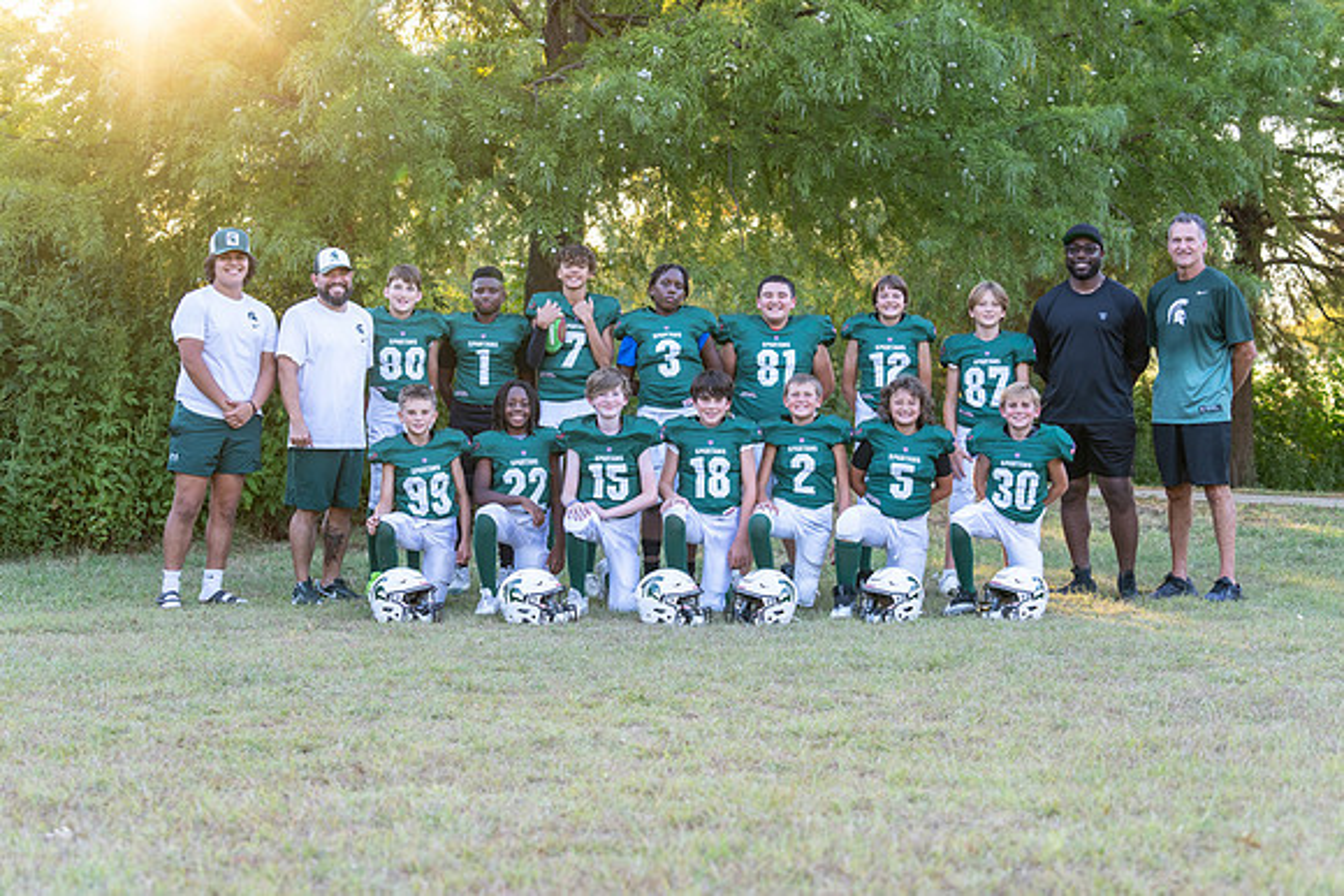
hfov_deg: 28.8
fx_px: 2614
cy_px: 448
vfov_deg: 19.5
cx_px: 672
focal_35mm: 70
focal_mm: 70
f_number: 4
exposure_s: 1/320
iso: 640
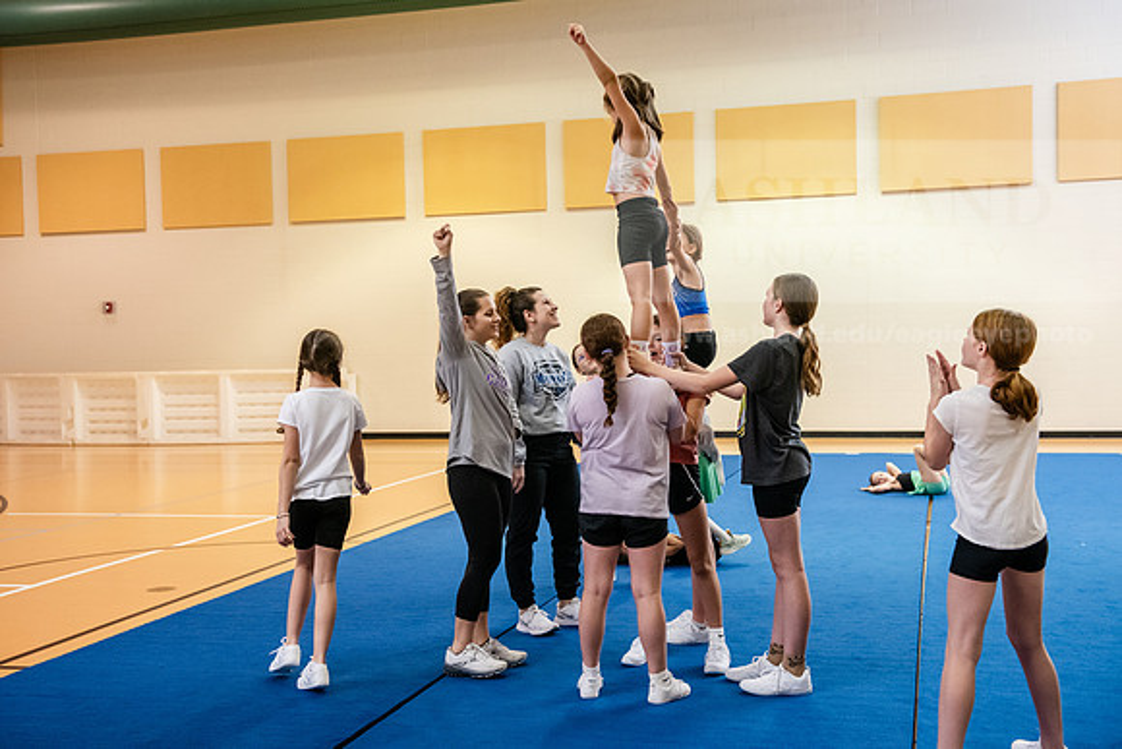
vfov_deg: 31.1
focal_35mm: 43
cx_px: 546
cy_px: 364
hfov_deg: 45.3
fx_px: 1345
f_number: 4
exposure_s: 1/200
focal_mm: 42
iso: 3200
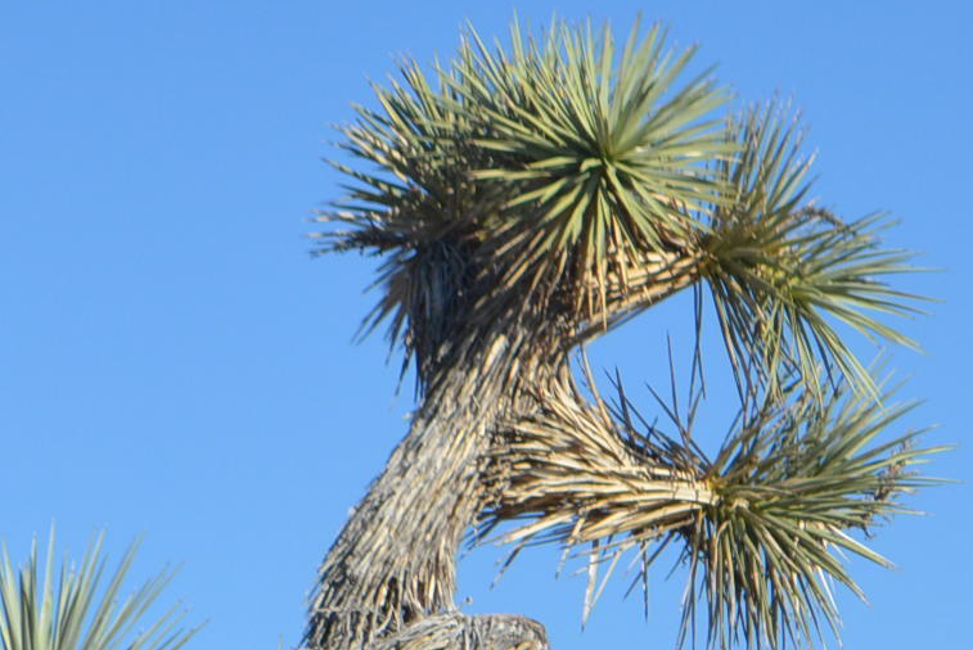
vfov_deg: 4.2
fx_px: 8817
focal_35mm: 326
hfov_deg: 6.3
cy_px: 1075
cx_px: 596
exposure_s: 1/1600
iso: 400
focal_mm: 55
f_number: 7.1
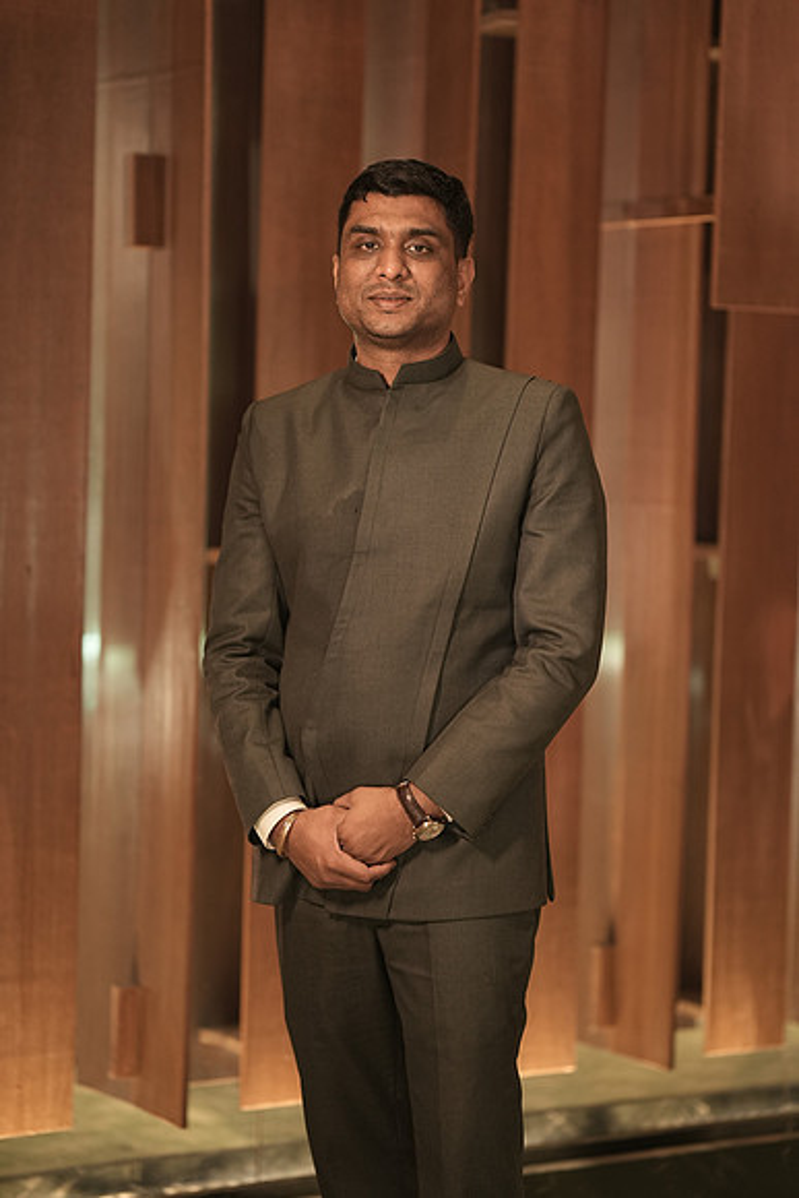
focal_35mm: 85
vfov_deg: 23.9
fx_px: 2828
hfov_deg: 16.1
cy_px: 599
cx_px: 400
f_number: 1.8
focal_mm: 85
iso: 1000
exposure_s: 1/160
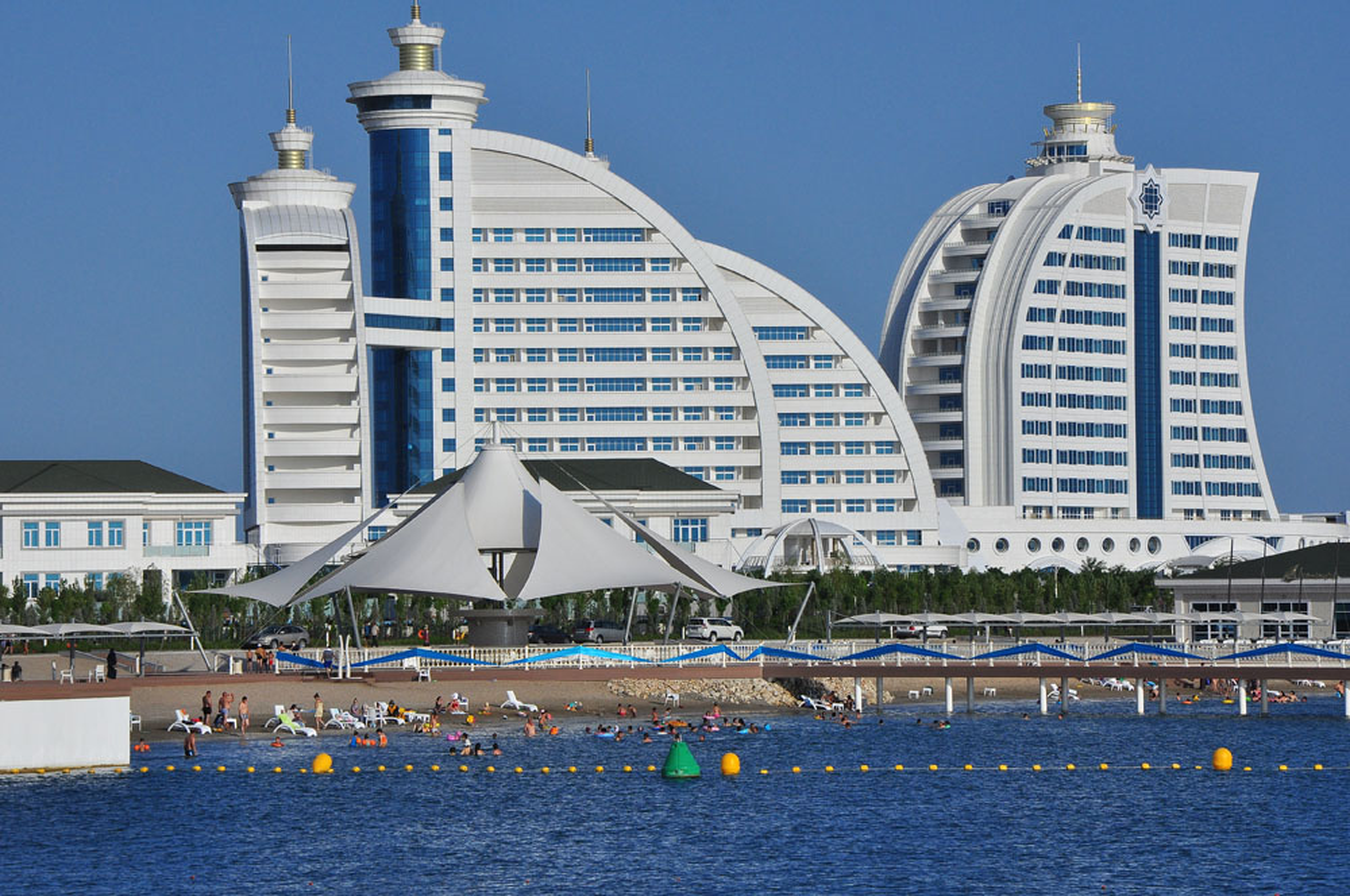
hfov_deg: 14.0
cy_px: 448
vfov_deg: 9.3
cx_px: 675
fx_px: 5505
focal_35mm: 147
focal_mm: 98
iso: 360
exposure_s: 1/1250
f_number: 11
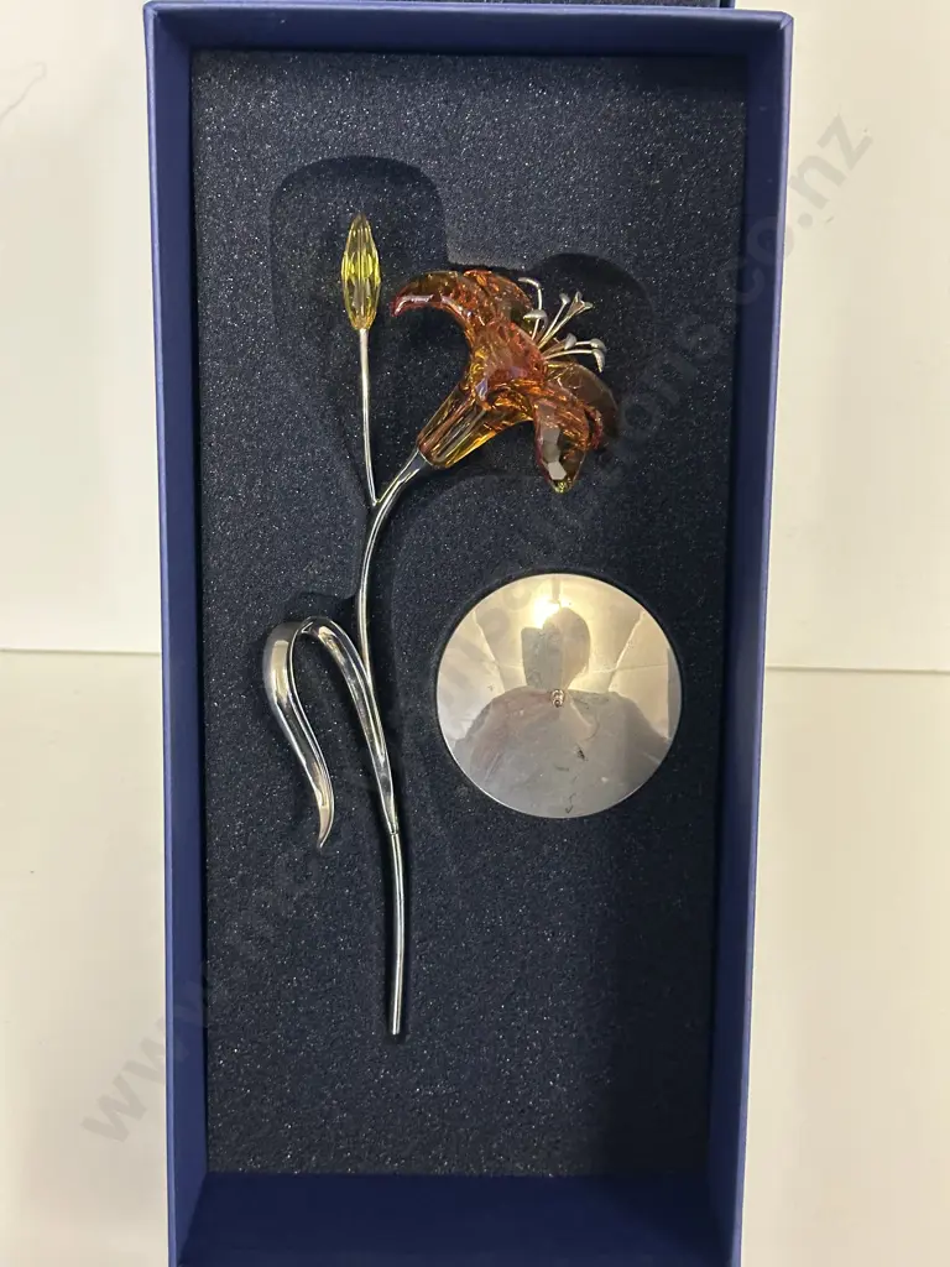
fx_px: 1756
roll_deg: -1.3
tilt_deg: -43.0
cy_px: 634
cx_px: 475
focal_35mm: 48
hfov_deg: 30.3
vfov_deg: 39.7
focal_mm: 6.86
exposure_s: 1/33
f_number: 1.78
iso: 320
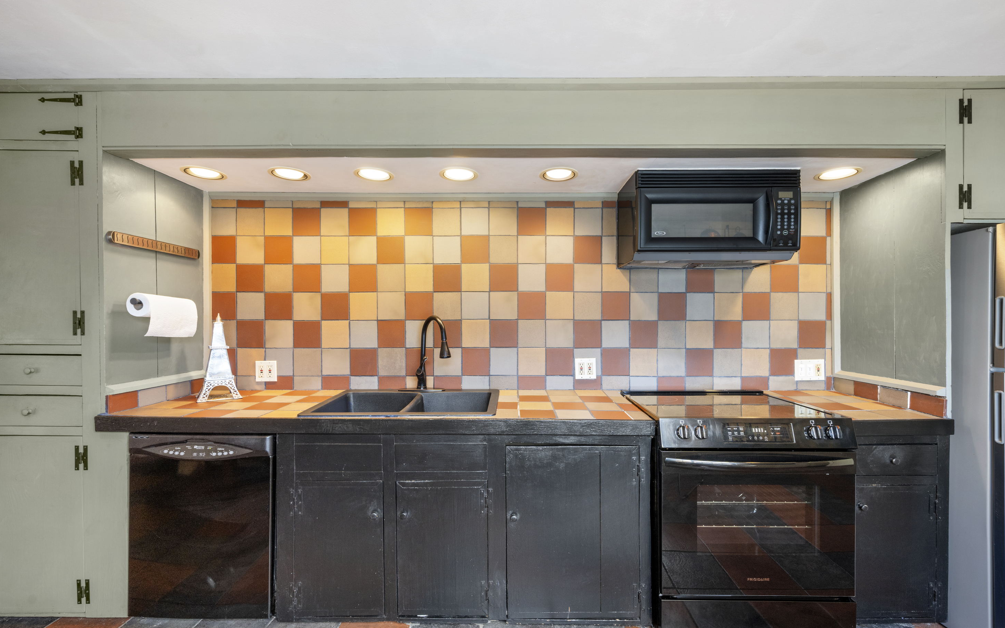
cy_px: 324
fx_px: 411
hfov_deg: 101.5
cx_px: 505
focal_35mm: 15
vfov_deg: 74.8
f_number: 9
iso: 320
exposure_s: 1/3
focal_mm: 14
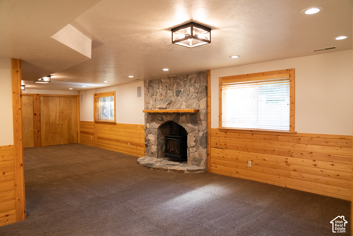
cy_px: 118
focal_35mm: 24
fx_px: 235
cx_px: 176
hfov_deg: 73.7
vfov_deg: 53.1
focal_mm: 24
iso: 1600
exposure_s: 1/160
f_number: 4
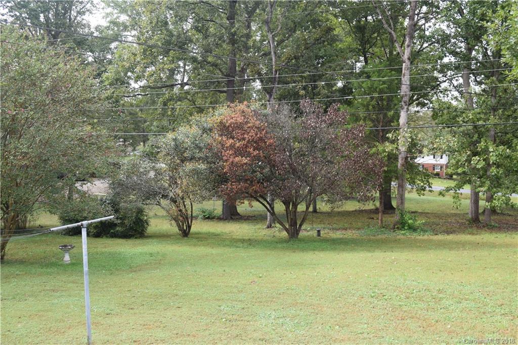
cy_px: 172
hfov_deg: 49.6
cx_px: 259
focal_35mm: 39
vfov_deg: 34.2
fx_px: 561
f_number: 7.1
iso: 400
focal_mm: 26
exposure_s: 1/200
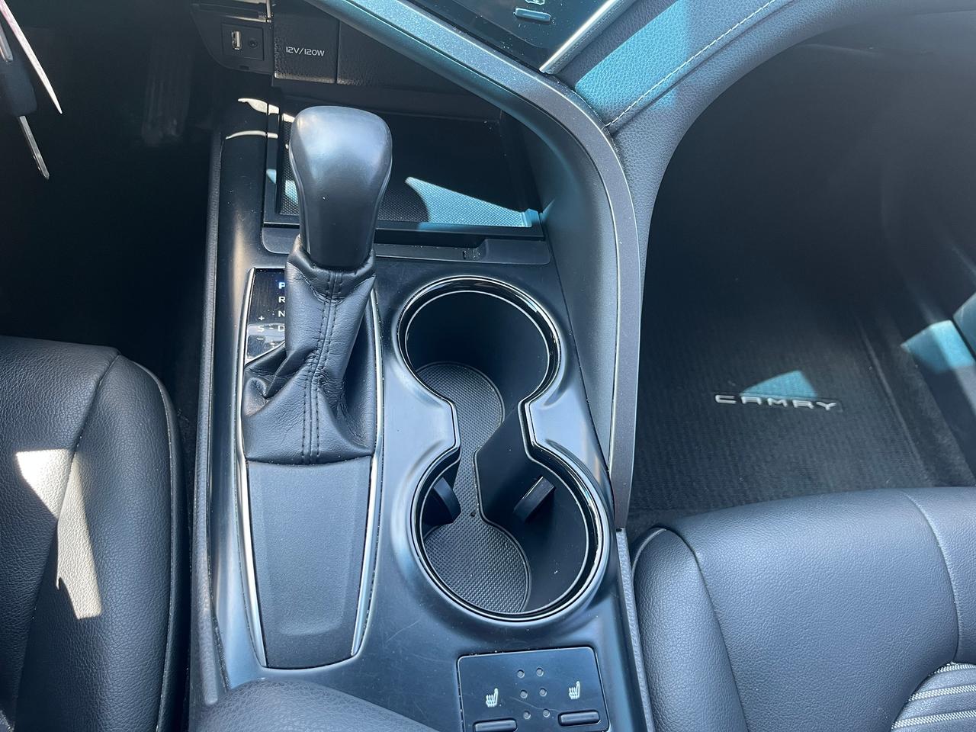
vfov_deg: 53.1
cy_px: 366
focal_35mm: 26
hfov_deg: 67.3
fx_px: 733
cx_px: 488
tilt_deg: -54.8
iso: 125
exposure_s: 1/70
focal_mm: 5.1
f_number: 1.6
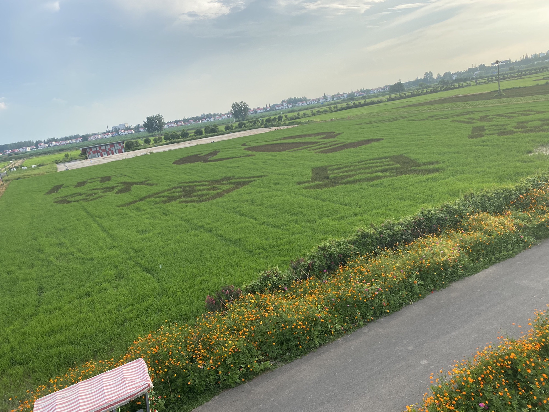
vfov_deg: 53.1
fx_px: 412
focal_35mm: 26
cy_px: 206
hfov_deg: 67.3
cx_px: 274
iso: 32
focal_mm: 4.25
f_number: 1.8
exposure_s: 1/1072
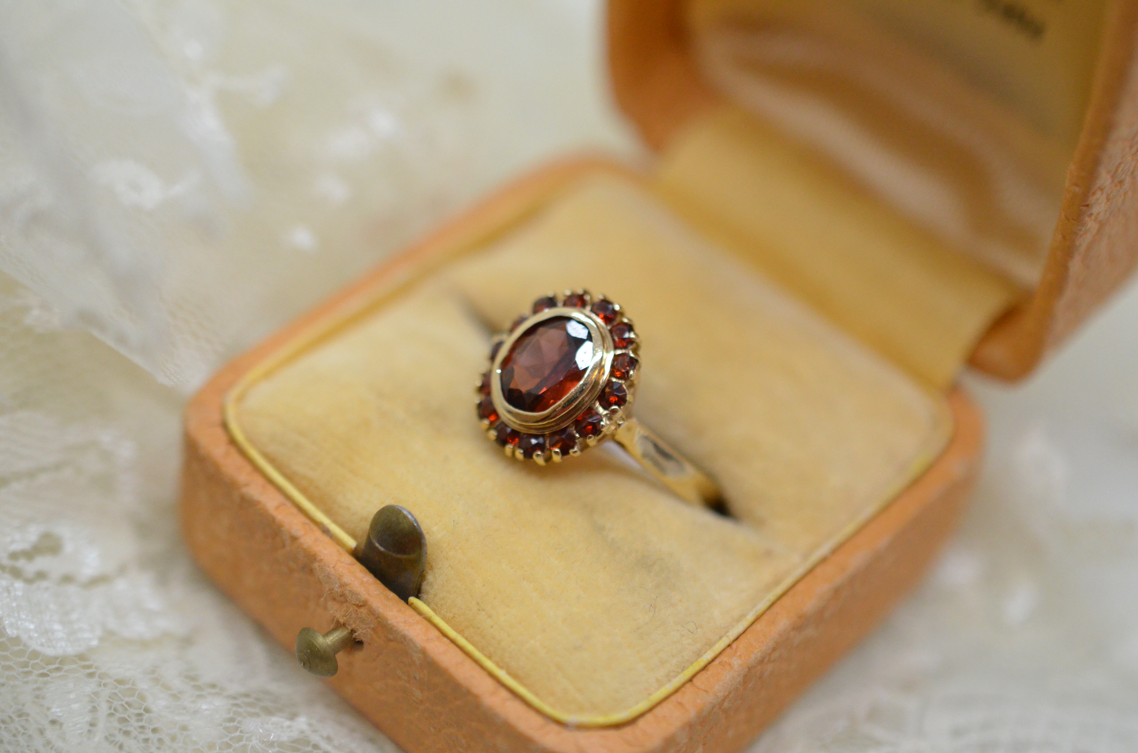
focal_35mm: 60
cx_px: 569
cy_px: 376
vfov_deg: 22.5
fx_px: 1893
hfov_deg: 33.5
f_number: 4
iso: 2500
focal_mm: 40
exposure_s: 1/2000
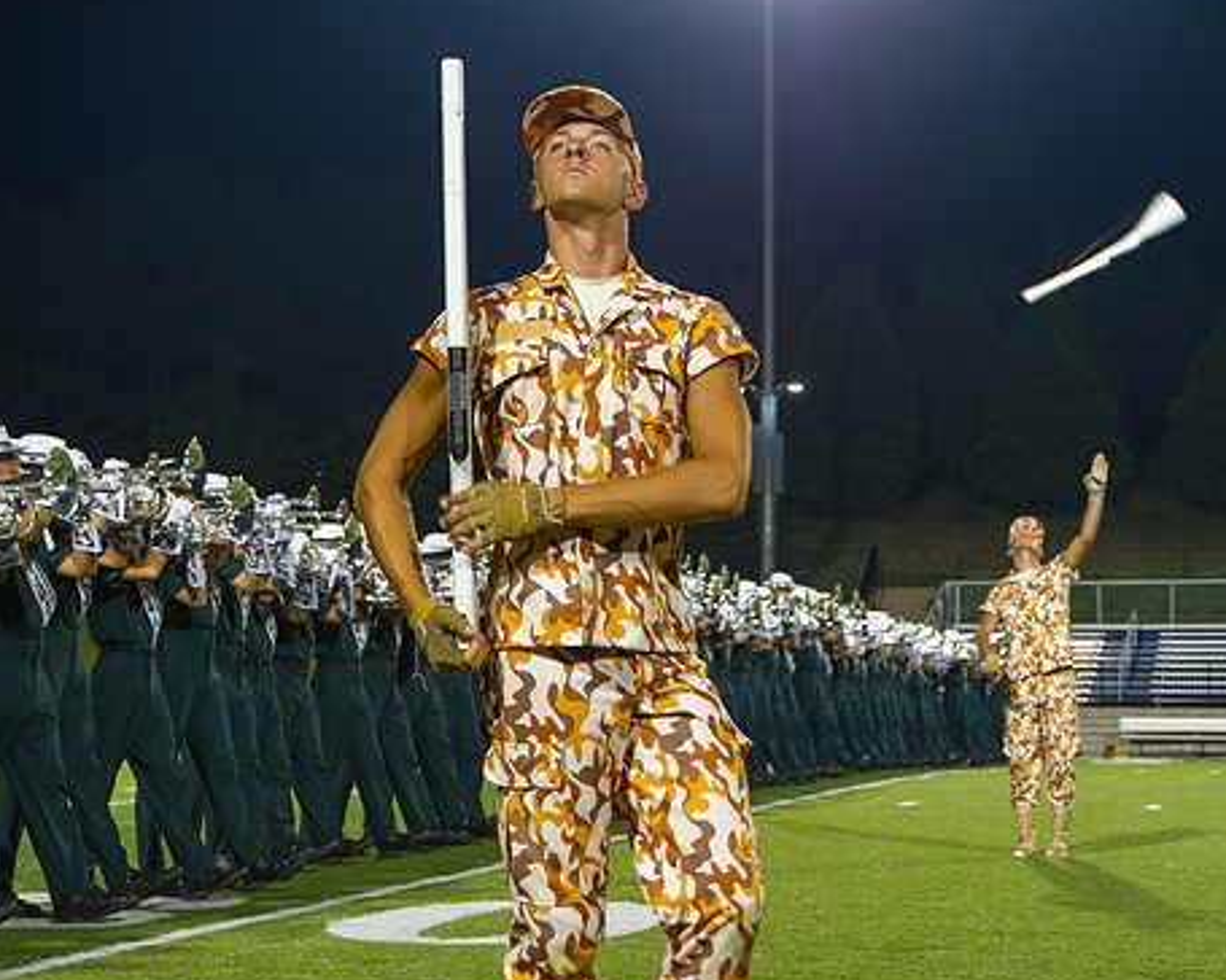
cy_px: 501
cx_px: 627
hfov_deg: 26.4
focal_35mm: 72
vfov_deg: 21.3
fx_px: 2613
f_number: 5
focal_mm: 55
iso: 1800
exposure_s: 1/160
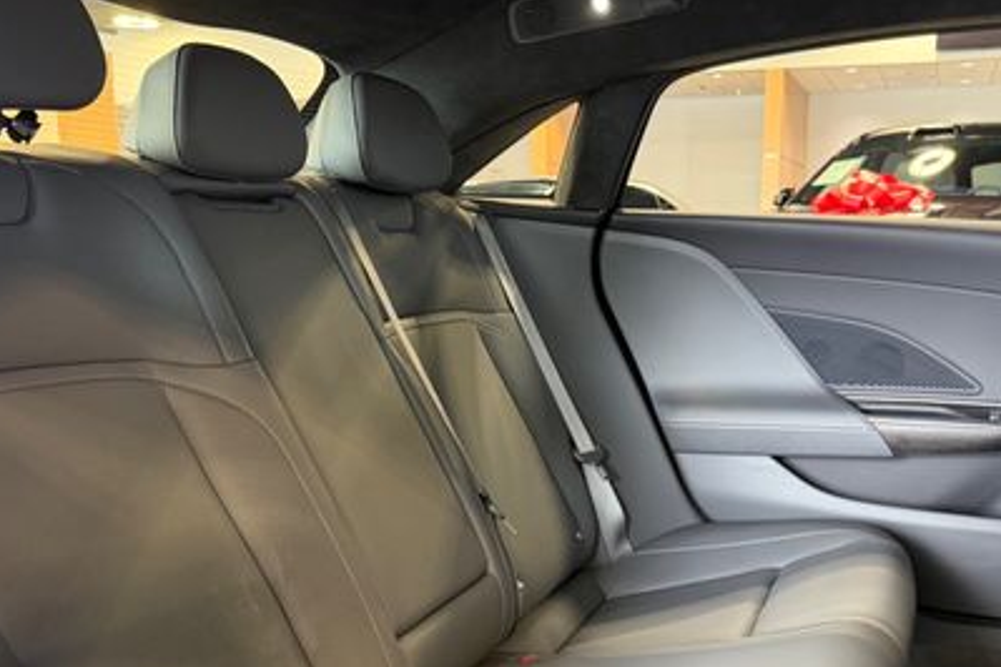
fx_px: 1112
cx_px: 580
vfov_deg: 32.8
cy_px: 496
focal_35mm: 40
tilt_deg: -13.5
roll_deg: +0.7
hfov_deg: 48.3
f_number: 1.78
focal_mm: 6.76
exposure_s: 1/60
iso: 500
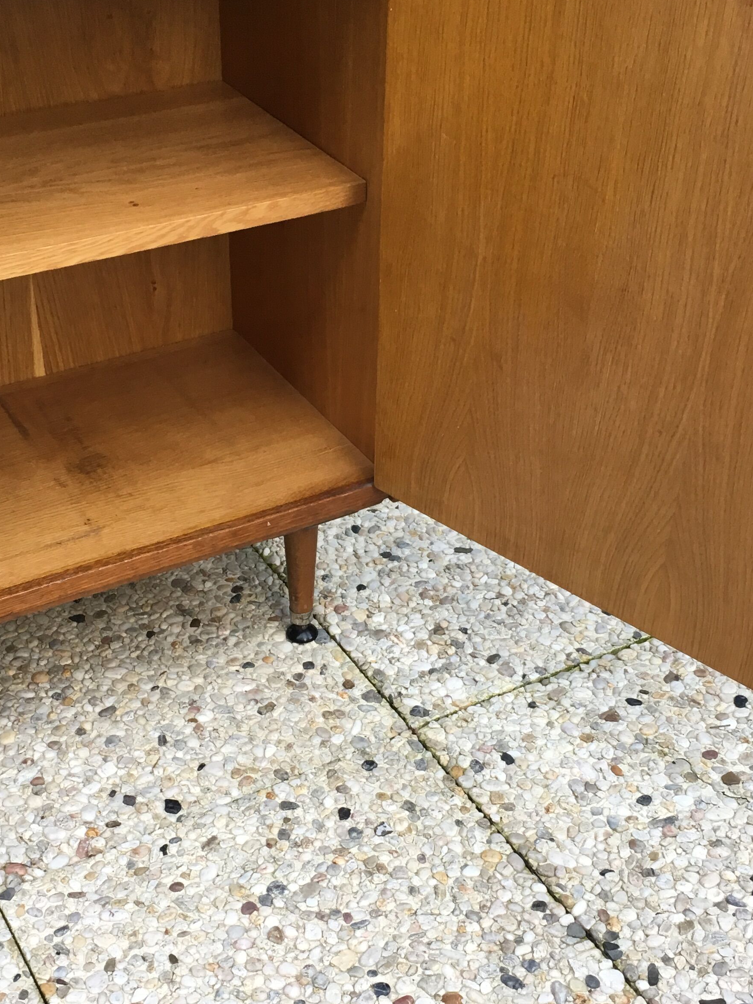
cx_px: 318
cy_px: 564
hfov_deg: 29.1
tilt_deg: -36.9
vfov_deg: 38.1
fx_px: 1450
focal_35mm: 50
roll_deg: -0.2
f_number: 2.2
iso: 40
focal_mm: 4.15
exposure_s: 1/33
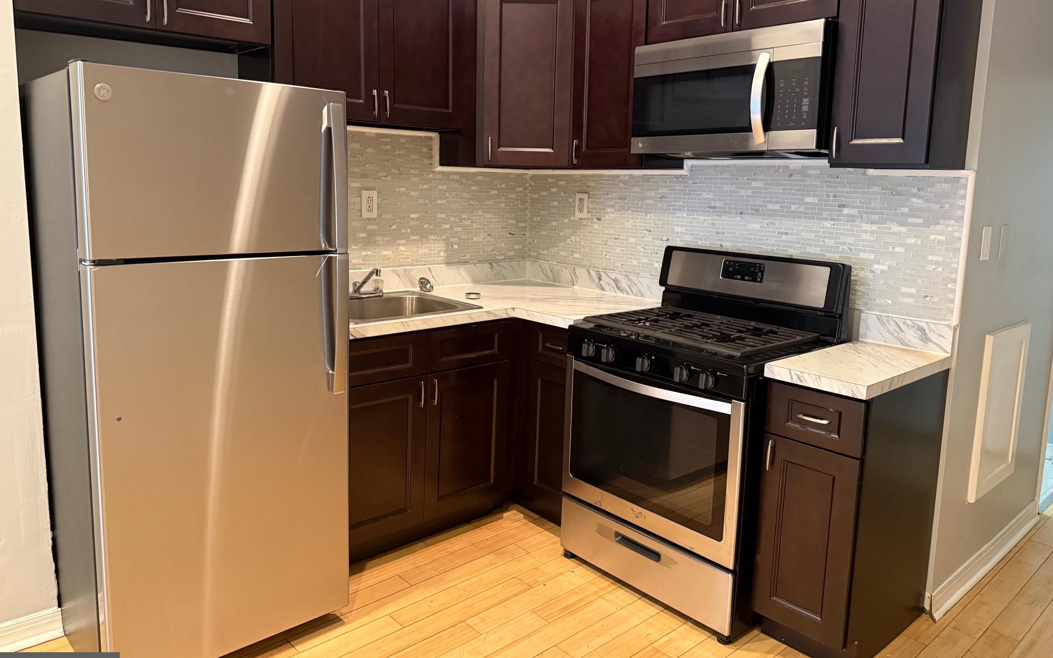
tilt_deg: -7.2
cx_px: 526
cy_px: 292
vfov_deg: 47.5
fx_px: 746
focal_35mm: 26
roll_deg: -2.4
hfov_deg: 70.4
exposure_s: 1/40
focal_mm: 6.76
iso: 640
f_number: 1.78
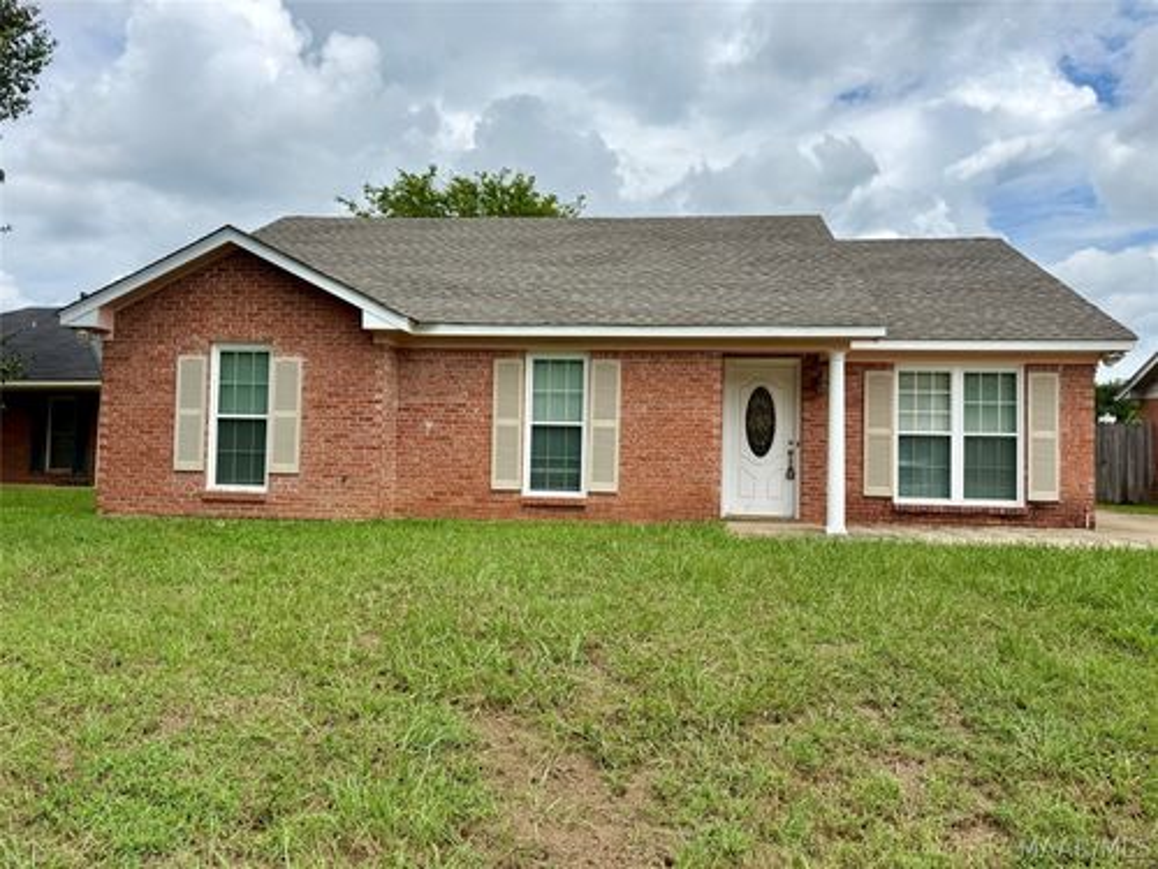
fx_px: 803
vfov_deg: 56.8
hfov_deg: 71.6
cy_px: 434
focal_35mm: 24
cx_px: 579
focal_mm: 6.76
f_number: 1.78
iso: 80
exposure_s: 1/5714
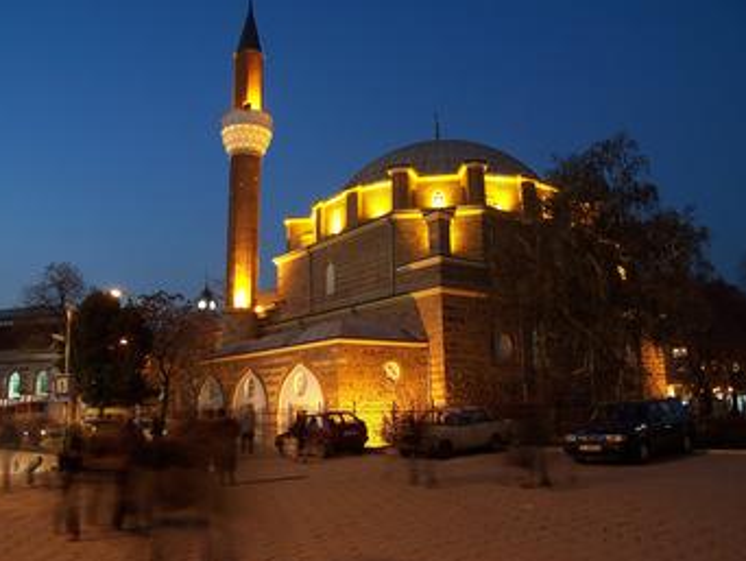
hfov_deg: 46.8
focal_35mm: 40
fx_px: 863
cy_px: 277
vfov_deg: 36.0
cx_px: 371
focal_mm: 6.3
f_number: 2.8
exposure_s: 1
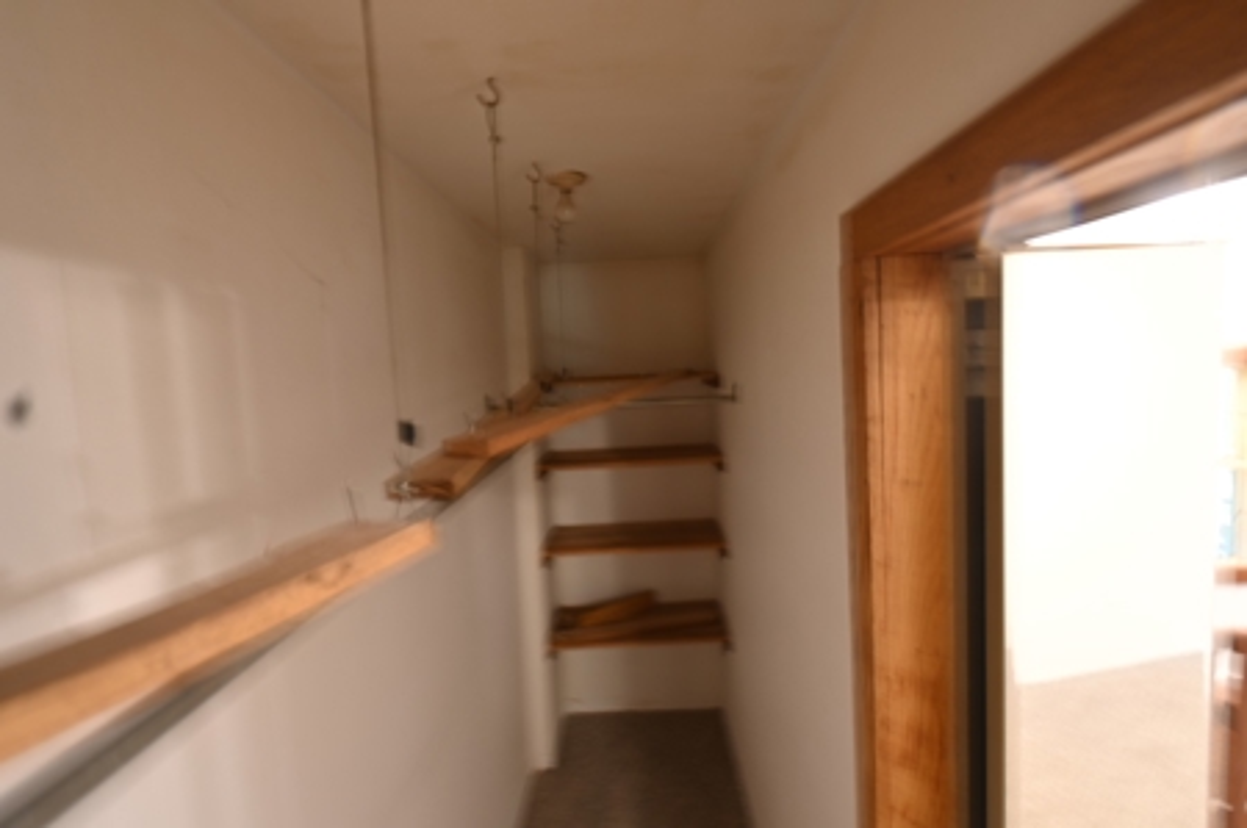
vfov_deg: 77.2
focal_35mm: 15
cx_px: 624
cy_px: 414
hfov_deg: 100.5
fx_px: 519
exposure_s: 3
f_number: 4.5
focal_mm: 10
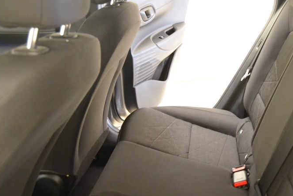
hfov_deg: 43.7
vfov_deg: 30.6
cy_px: 111
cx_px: 209
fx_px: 356
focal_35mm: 44
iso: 3200
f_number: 3.5
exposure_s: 1/13
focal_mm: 19
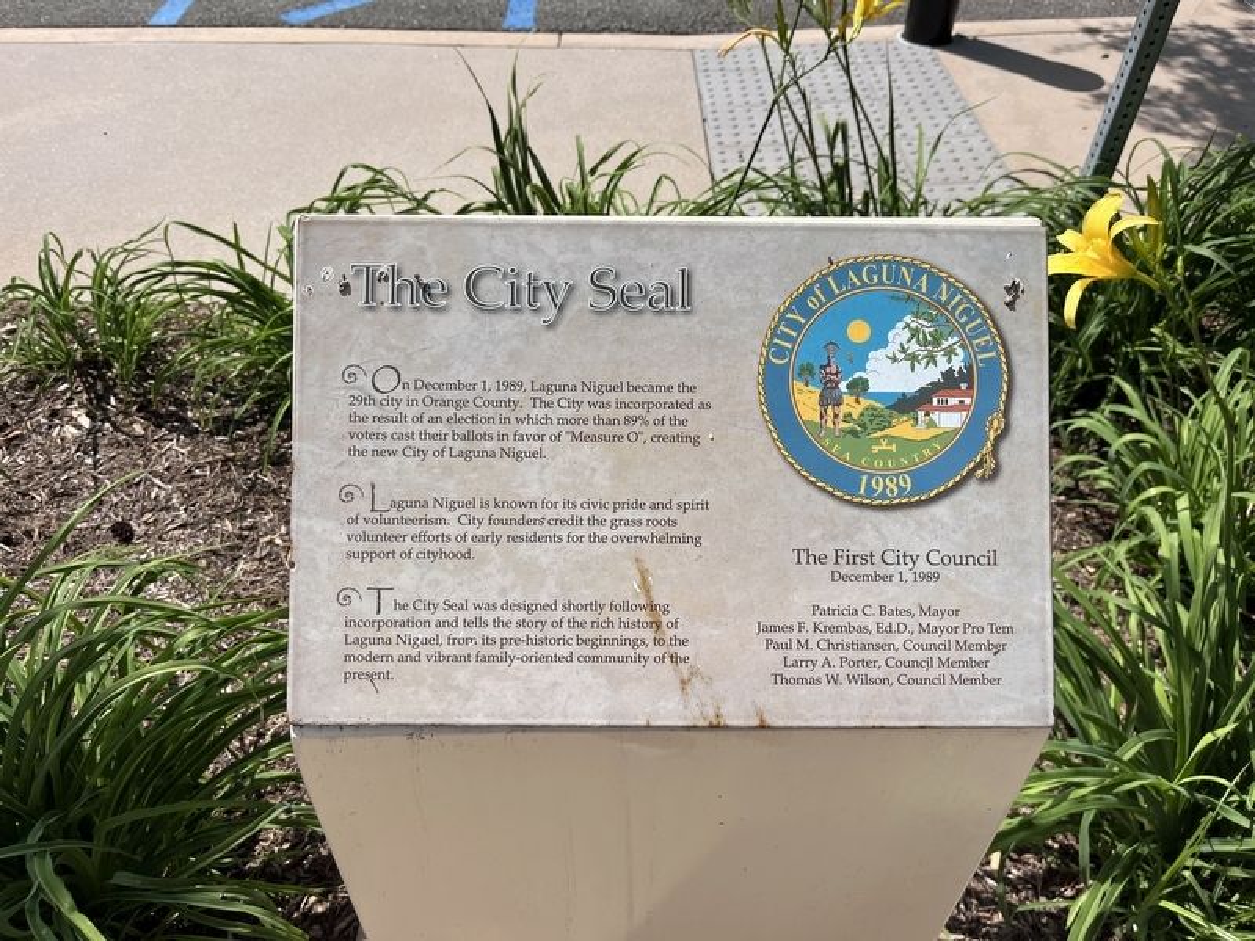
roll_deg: -1.9
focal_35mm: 26
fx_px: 943
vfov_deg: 53.1
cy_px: 470
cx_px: 628
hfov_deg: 67.3
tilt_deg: -44.1
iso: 50
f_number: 1.6
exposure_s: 1/4149
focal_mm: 5.1
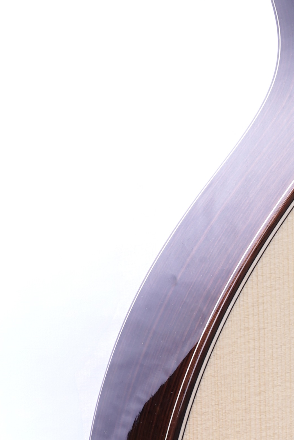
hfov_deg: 12.0
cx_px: 531
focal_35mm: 105
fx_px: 1286
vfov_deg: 19.5
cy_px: 202
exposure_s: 1/50
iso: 100
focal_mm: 28
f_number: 20
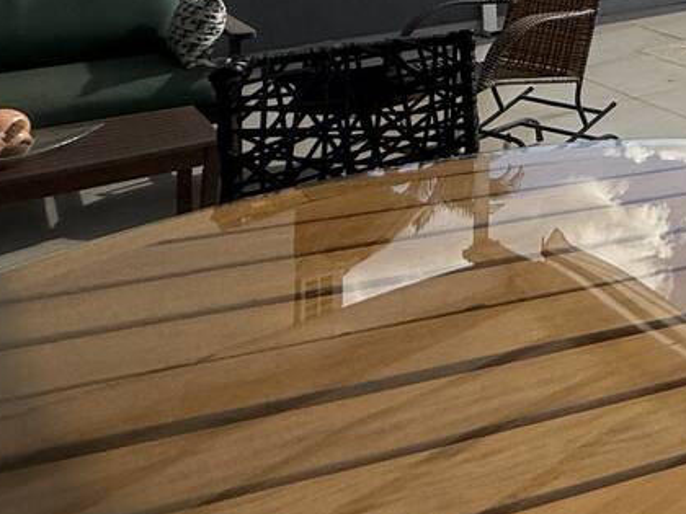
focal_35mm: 48
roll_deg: -0.1
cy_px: -147
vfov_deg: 26.0
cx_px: 1073
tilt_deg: -1.8
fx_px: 951
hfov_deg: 26.3
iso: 64
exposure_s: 1/3289
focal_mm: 2.22
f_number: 2.2
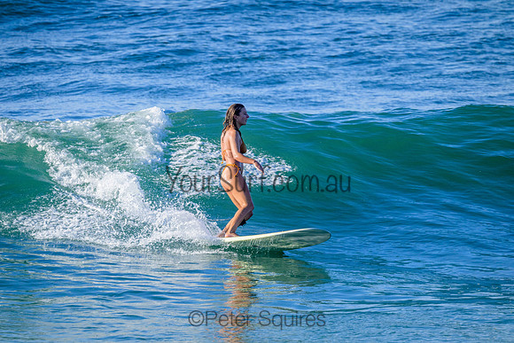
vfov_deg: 2.5
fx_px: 7997
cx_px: 257
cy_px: 172
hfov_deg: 3.7
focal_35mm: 560
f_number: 11
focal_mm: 560
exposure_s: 1/2000
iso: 1100
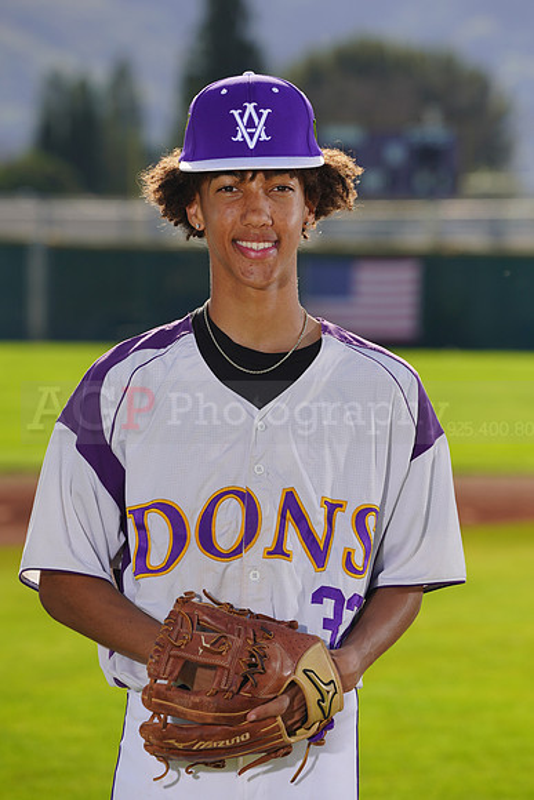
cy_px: 400
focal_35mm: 265
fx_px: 5892
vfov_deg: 7.8
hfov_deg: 5.2
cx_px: 267
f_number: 9
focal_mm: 265
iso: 100
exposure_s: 1/250
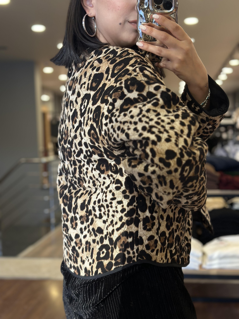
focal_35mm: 48
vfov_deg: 39.7
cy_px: 160
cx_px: 120
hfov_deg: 30.3
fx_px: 442
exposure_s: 1/79
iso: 125
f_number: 1.78
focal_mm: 6.86
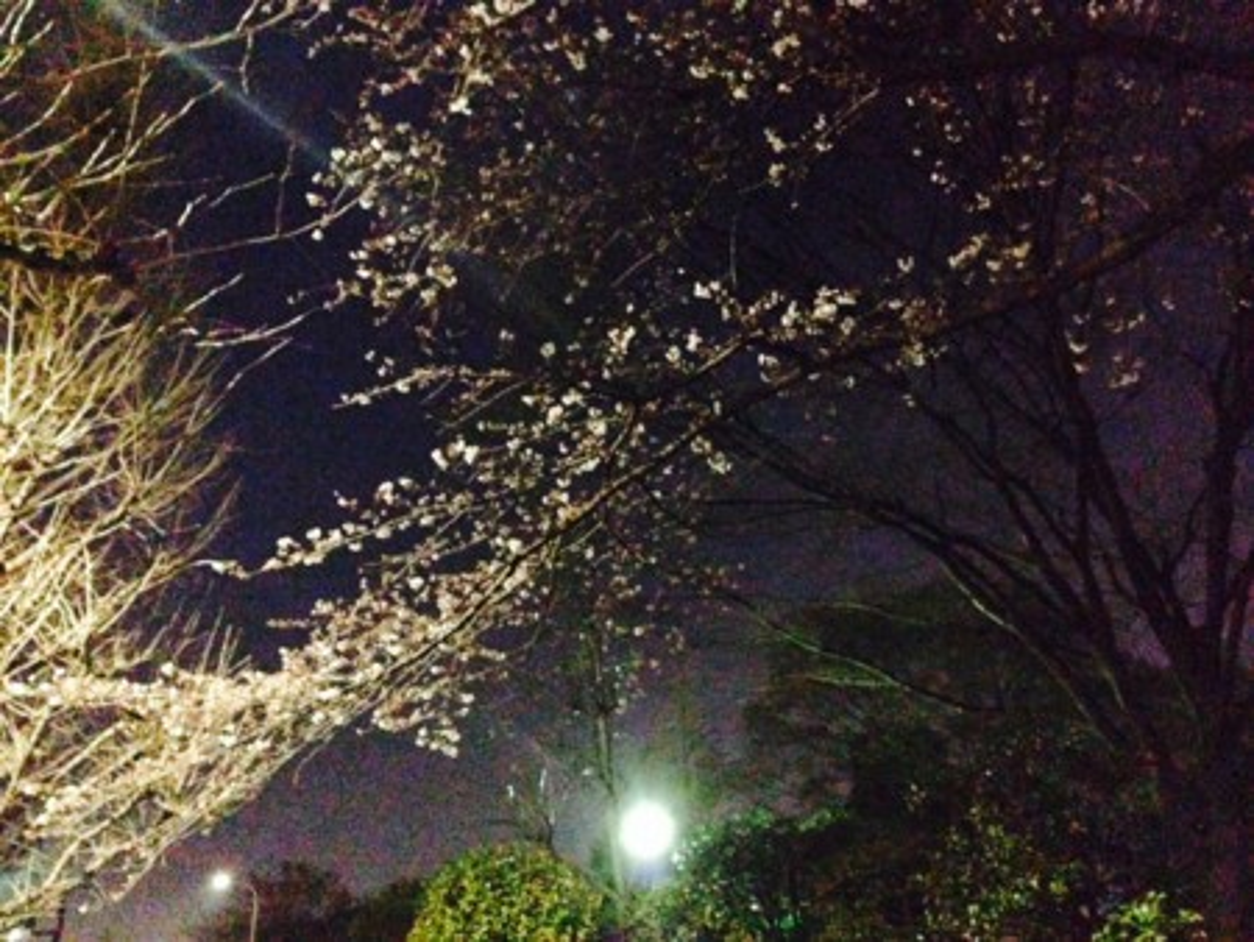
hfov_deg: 29.4
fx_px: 2392
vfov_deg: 22.3
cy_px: 471
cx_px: 627
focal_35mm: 66
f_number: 2.4
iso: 3200
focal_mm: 4.12
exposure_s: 1/15
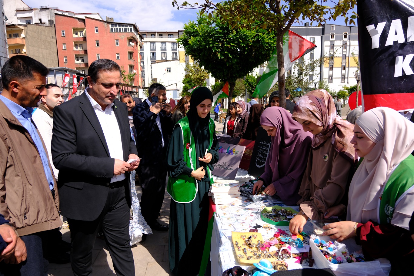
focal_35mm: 24
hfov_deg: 73.8
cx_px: 207
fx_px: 276
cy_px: 138
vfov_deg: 53.1
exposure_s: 1/1250
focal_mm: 16
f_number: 4
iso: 200
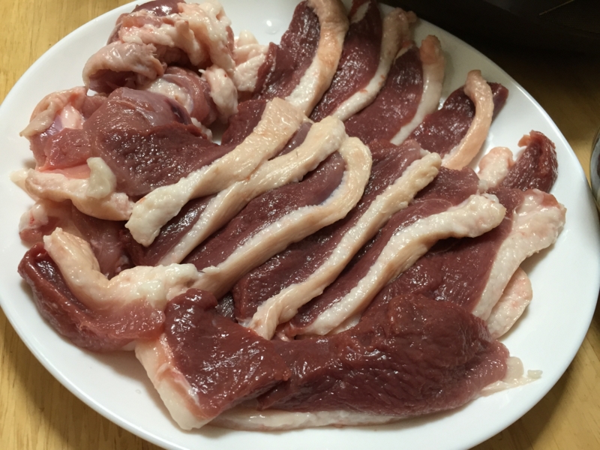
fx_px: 503
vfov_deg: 48.2
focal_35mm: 29
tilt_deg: -54.3
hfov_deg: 61.7
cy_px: 225
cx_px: 300
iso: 100
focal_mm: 4.15
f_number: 2.2
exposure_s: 1/30
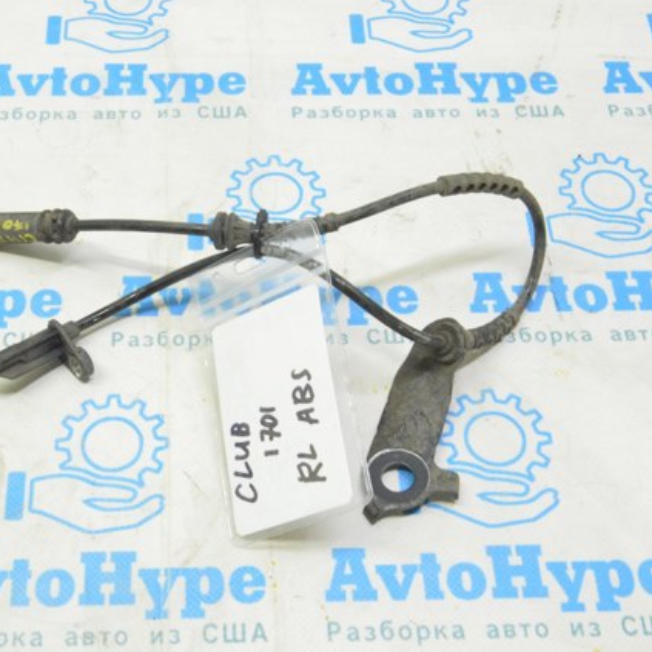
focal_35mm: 54
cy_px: 326
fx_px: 1151
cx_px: 217
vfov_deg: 31.6
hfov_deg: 31.4
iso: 6400
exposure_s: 1/20
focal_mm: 28
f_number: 20
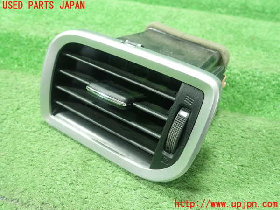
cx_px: 140
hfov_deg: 60.0
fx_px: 243
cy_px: 105
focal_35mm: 30
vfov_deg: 46.8
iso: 800
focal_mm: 5.5
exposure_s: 1/125
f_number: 2.3
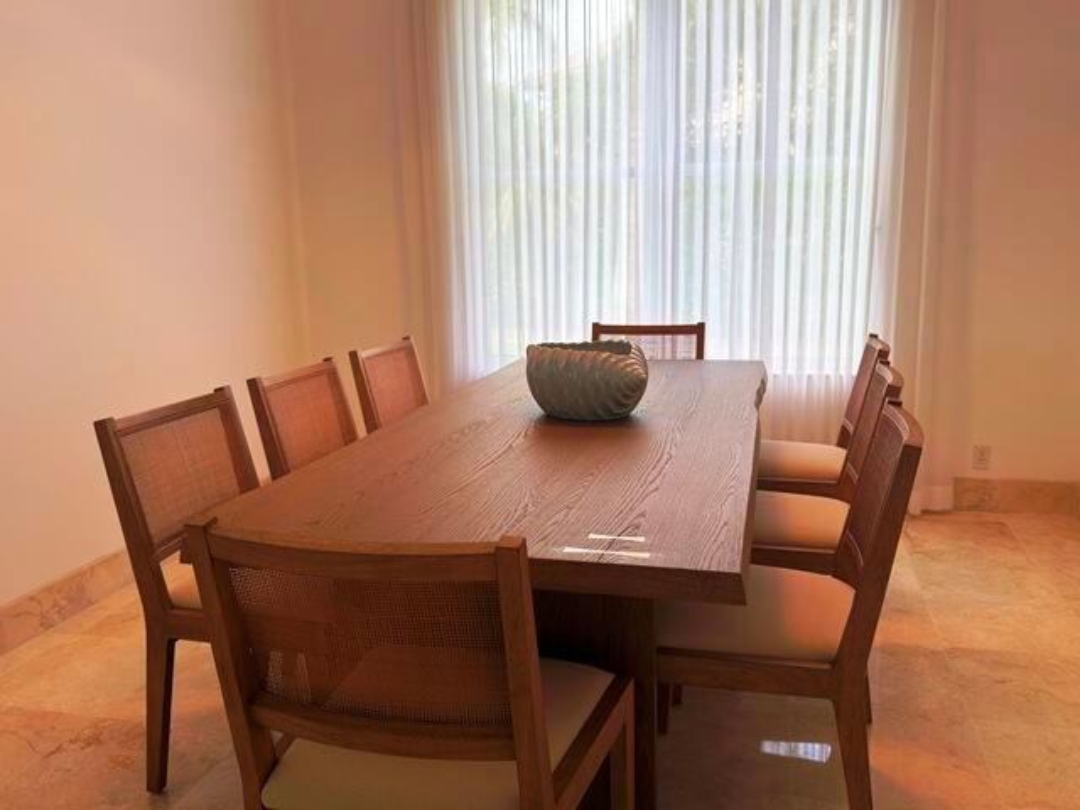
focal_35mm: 30
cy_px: 405
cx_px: 540
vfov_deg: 46.8
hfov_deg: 60.0
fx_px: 936
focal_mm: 6.76
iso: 50
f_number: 1.78
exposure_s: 1/184
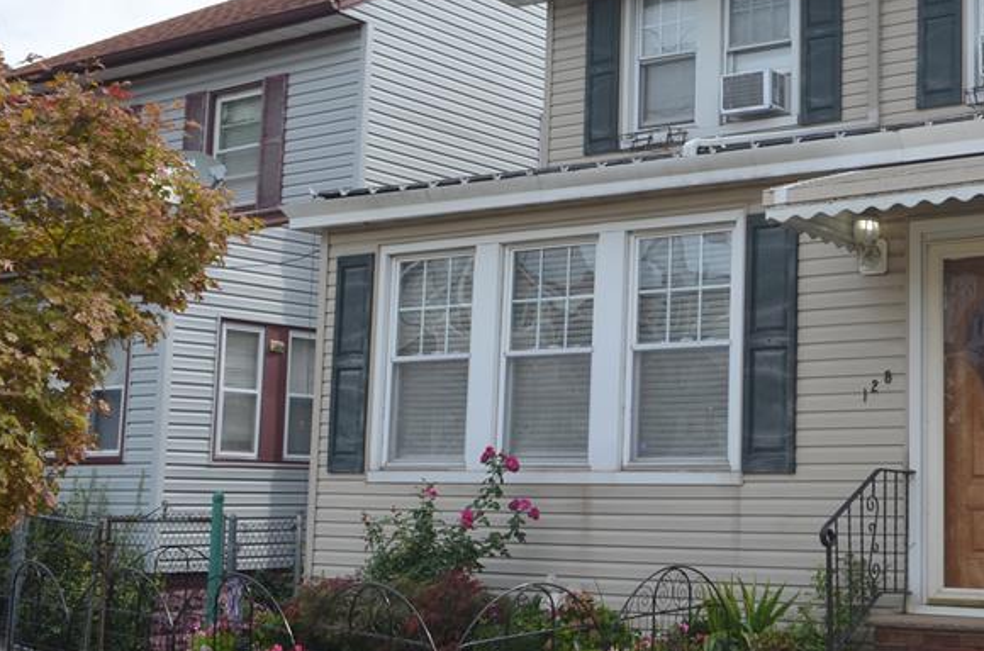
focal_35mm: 53
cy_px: 303
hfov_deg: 36.2
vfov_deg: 25.4
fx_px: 1445
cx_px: 797
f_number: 8
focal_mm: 20
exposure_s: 1/250
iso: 110
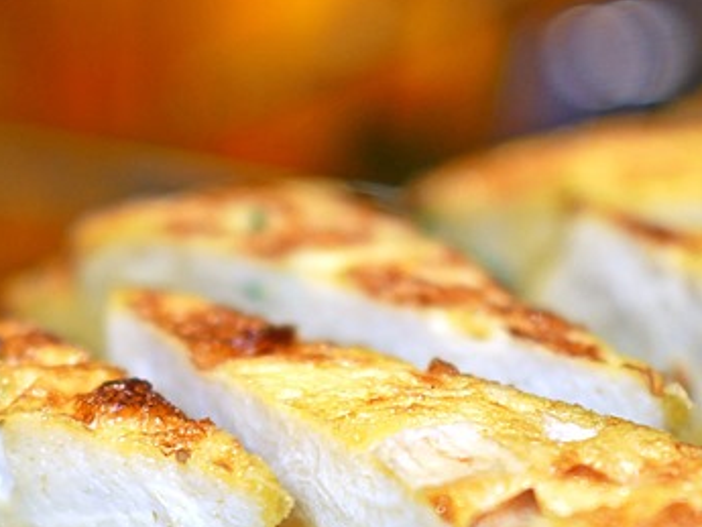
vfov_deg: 10.2
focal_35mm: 145
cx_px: 191
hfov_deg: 13.6
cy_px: 489
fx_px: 2942
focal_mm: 25
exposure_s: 1/80
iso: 200
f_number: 1.8
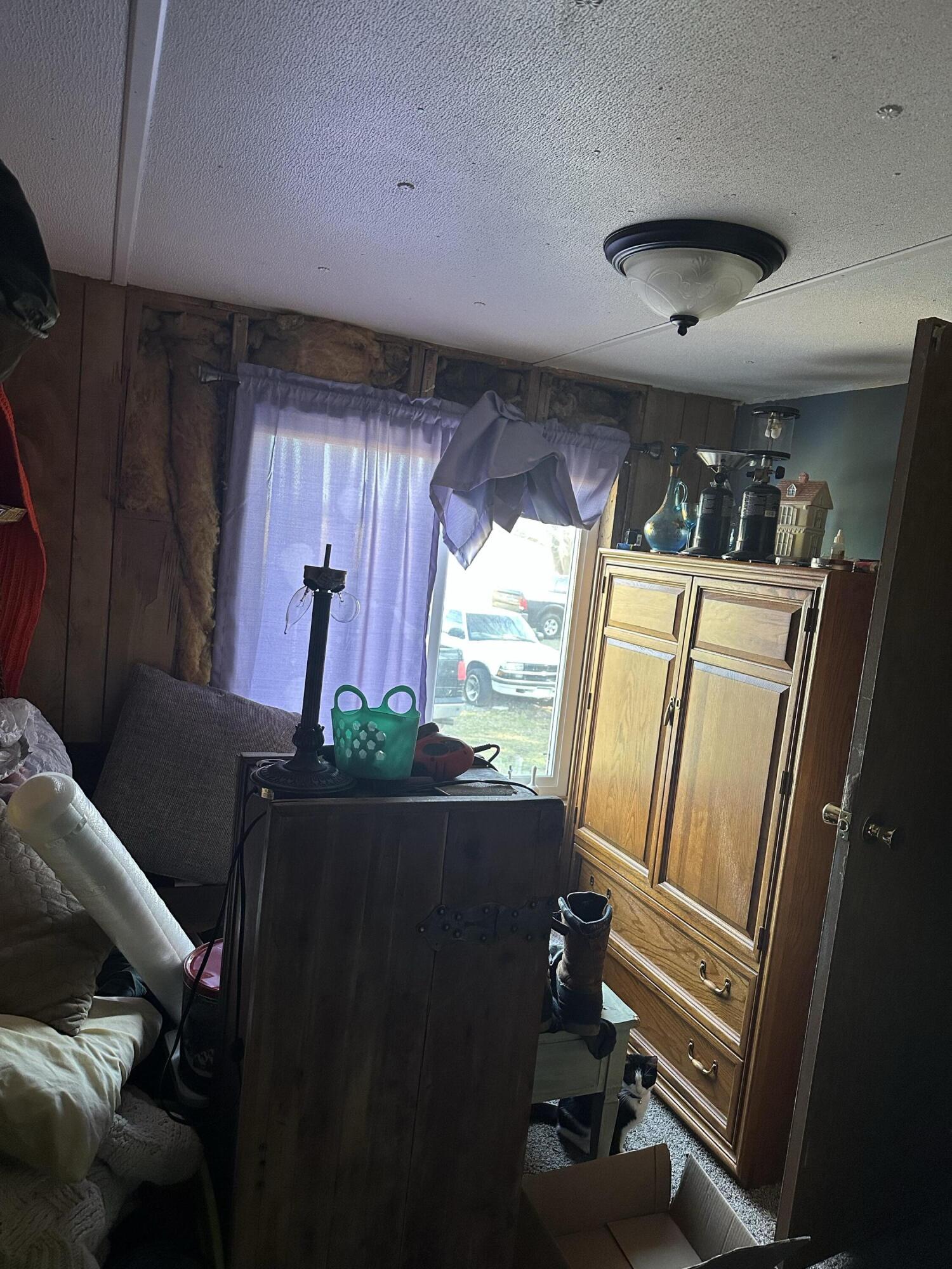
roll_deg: -6.1
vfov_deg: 71.6
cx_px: 476
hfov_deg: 56.8
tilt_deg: -6.2
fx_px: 880
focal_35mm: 24
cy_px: 634
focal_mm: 6.86
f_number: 1.78
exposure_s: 1/60
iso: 320
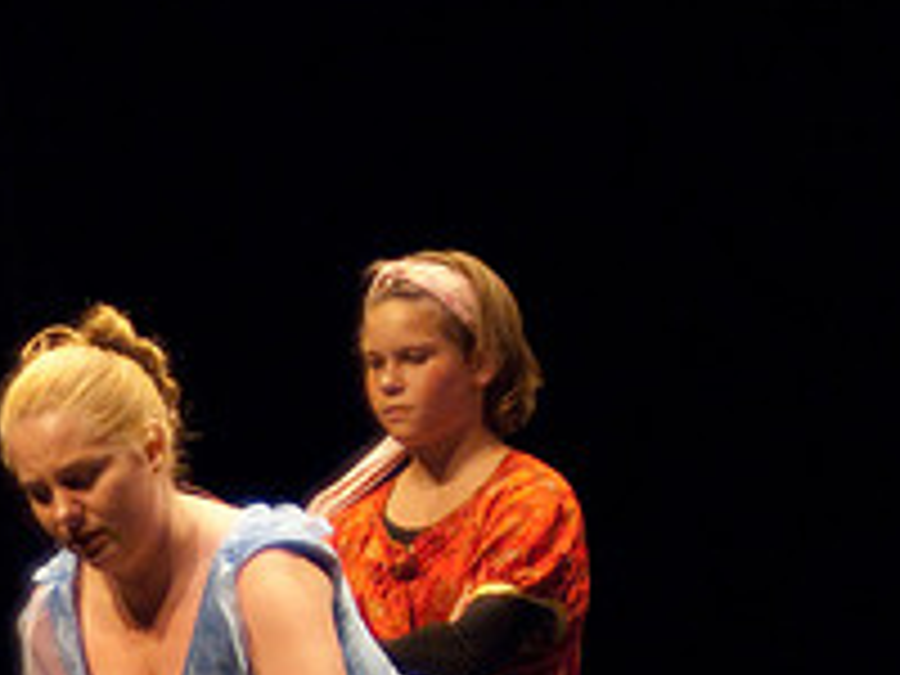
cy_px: 774
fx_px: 6734
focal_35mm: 259
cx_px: -194
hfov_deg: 7.6
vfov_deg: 5.7
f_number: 2.8
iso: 1250
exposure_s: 1/200
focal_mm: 62
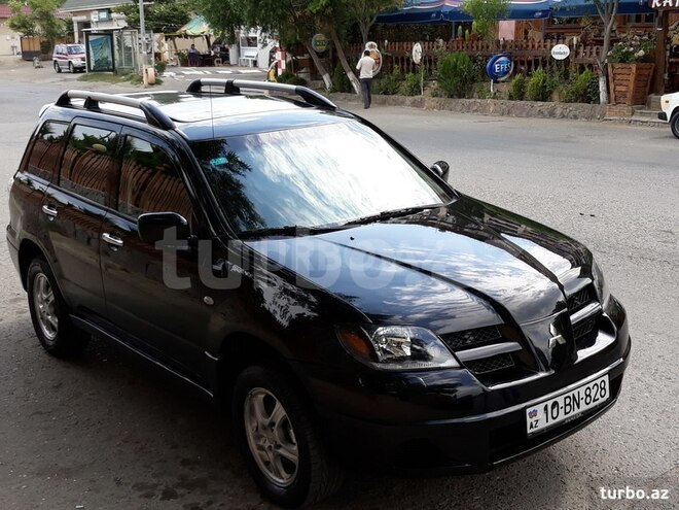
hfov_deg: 65.3
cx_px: 340
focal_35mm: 27
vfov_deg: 51.4
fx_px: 530
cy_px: 255
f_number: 1.7
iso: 40
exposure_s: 1/516
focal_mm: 3.71
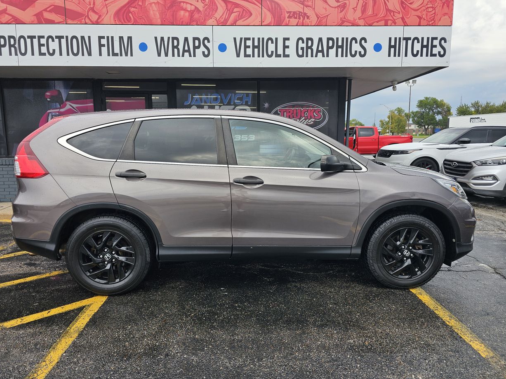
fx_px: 351
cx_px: 251
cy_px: 189
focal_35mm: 24
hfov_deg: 71.6
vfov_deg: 56.8
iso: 10
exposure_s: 1/187
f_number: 1.7
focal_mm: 6.3
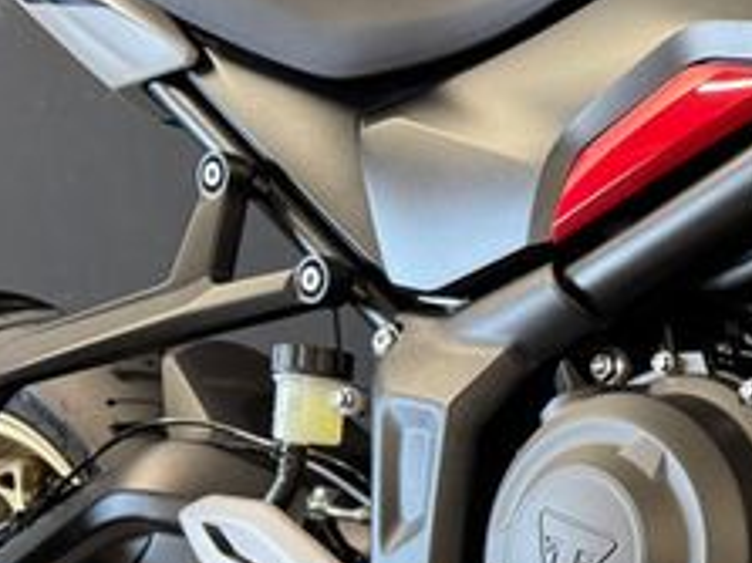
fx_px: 1498
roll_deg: +0.0
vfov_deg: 20.3
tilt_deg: -12.3
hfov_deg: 24.2
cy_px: 614
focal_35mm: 69
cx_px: 1012
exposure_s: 1/60
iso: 250
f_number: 1.78
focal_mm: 6.76
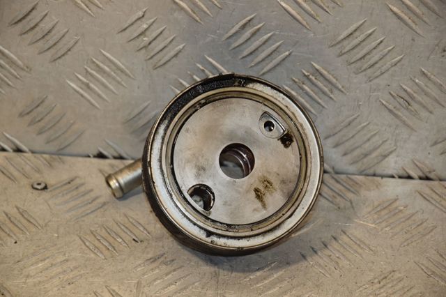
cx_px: 223
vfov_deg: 9.3
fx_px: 1820
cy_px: 148
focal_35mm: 147
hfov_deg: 14.0
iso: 800
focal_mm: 98
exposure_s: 1/200
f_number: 6.3
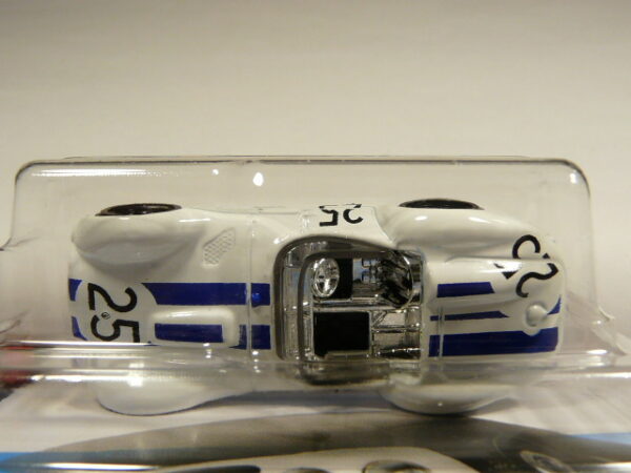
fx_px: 674
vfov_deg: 38.7
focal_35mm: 37
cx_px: 316
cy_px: 236
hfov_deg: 50.1
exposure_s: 1/100
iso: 100
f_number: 2.8
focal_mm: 4.6
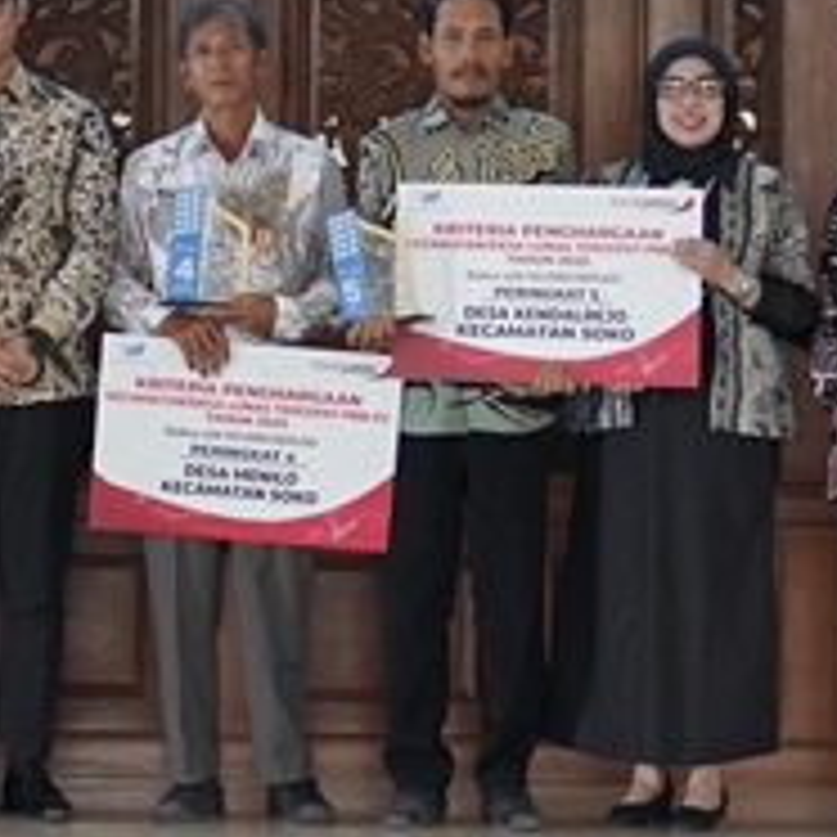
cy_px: 376
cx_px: -189
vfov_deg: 9.5
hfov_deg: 9.3
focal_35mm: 185
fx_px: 5061
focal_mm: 38.7
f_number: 2.8
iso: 2500
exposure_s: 1/250
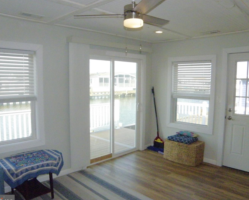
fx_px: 206
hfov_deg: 62.2
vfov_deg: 51.5
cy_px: 102
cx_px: 118
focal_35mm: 28
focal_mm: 4.6
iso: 800
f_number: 5.6
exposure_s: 1/640
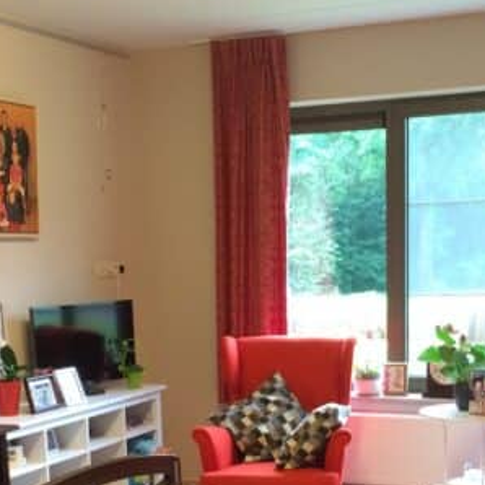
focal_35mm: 66
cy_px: 443
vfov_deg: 25.3
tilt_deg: -10.7
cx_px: 273
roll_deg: +3.6
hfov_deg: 26.1
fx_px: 1046
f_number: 2.2
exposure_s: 1/33
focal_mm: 4.15
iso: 160
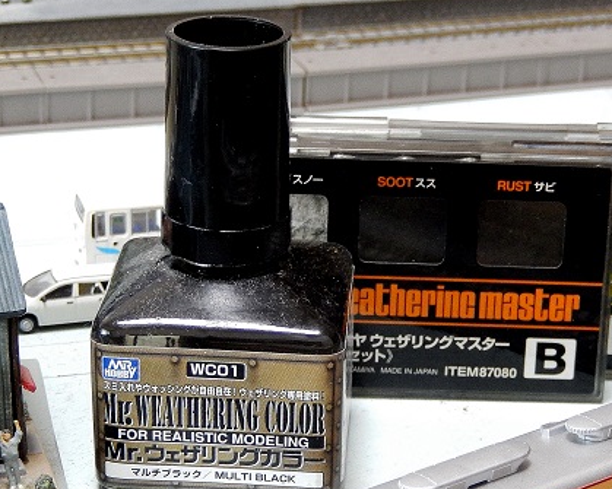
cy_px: 373
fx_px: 2155
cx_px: 356
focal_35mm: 119
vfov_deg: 12.9
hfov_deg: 16.2
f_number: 4.9
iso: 500
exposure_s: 1/8
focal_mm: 13.1
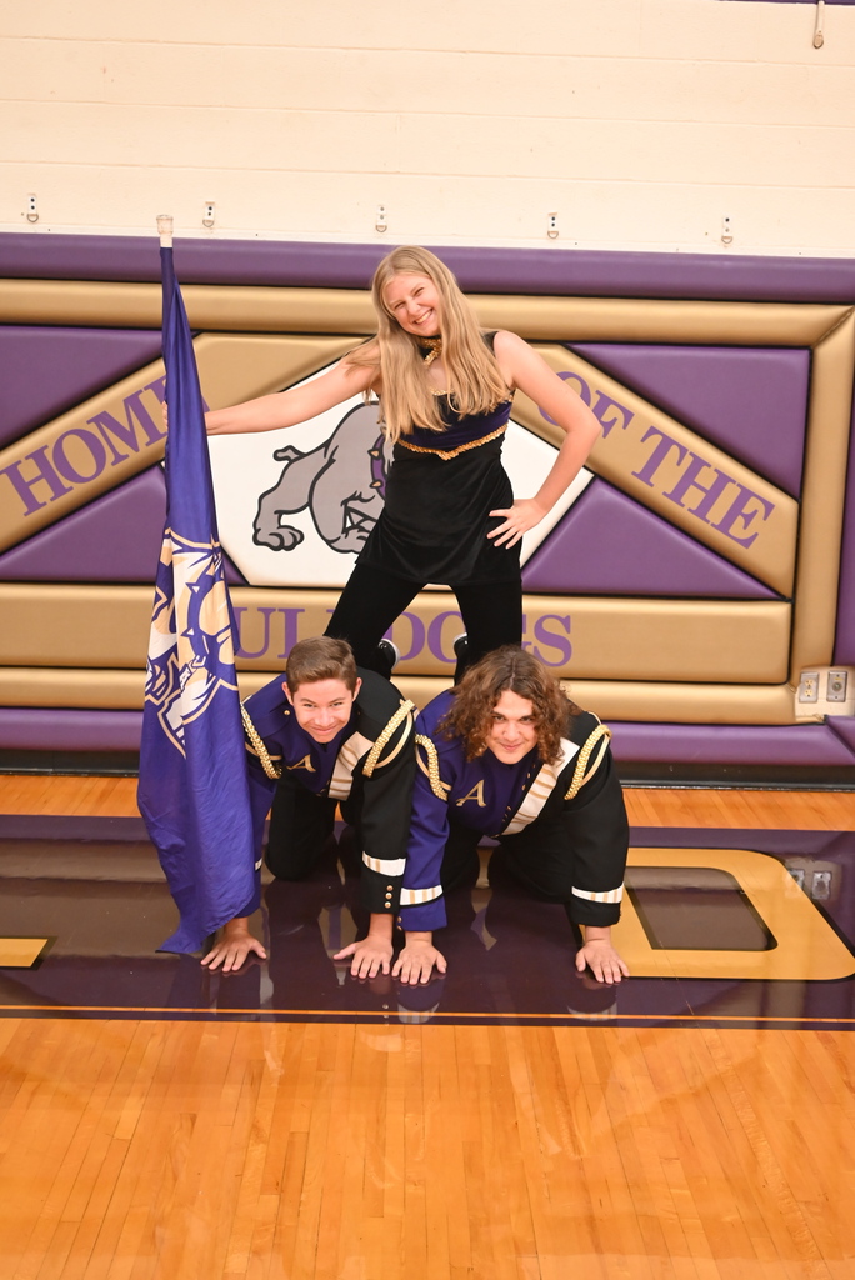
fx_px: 1459
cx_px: 428
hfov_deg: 32.7
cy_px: 640
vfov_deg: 47.4
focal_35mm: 41
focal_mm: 41
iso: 3200
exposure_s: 1/60
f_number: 5.6
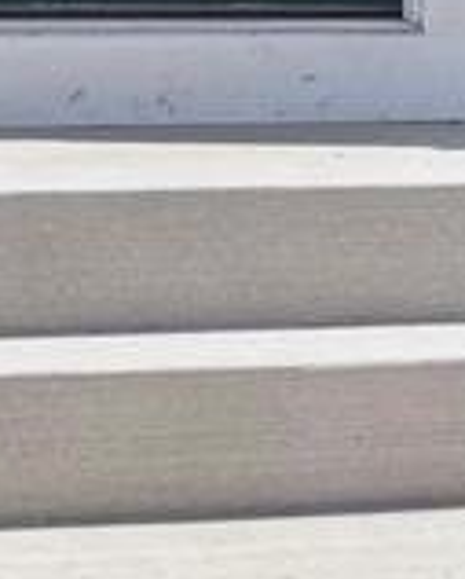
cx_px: 1369
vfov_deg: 9.9
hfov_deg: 7.3
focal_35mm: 188
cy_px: -286
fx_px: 3225
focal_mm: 14.5
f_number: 11
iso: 400
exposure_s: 1/250
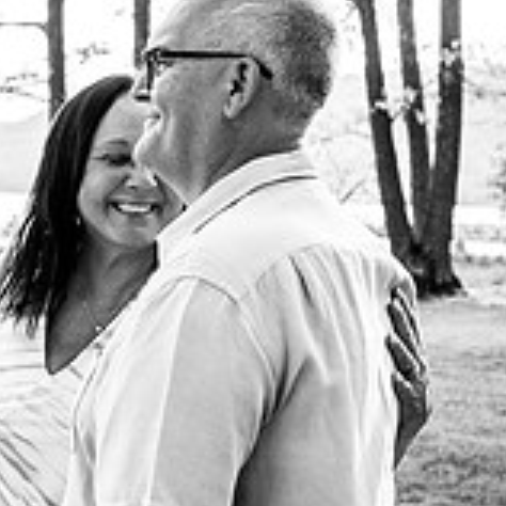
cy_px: 307
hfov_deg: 17.7
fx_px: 1439
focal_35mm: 87
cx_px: -268
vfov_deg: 19.9
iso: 320
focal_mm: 24
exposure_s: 1/320
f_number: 3.2
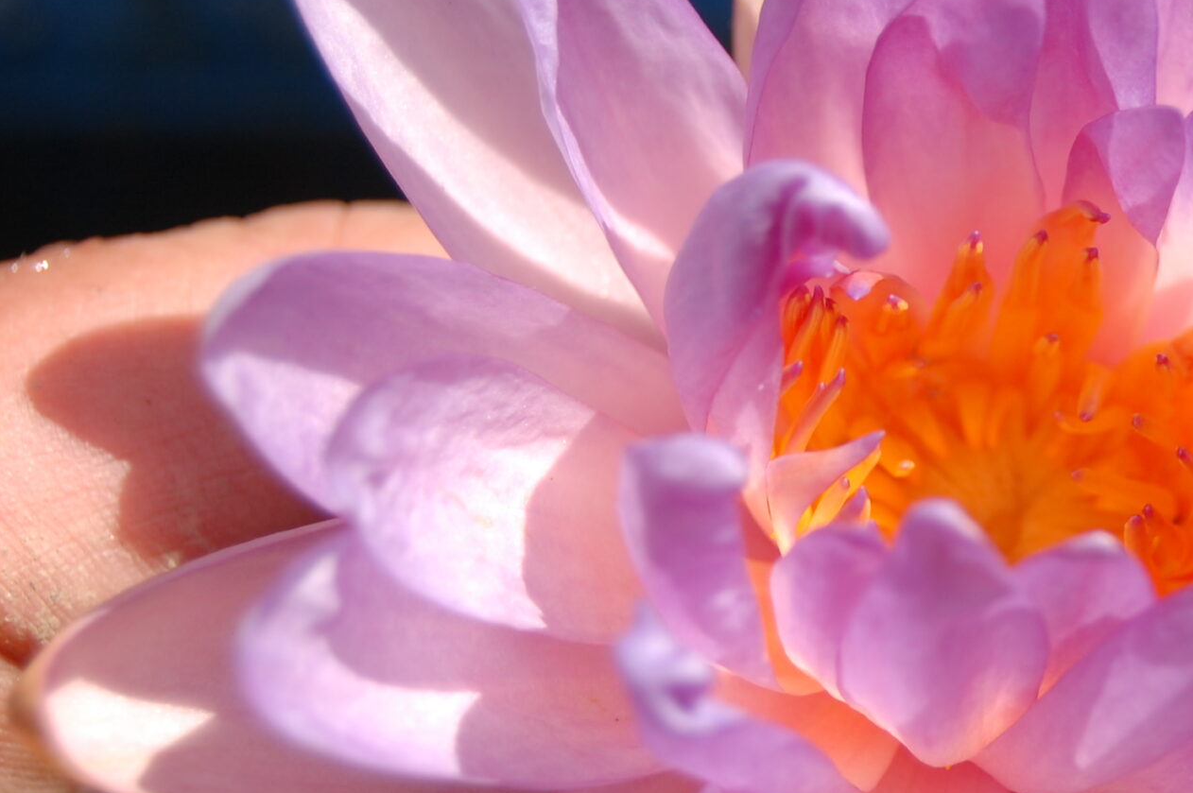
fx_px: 4834
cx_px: 1179
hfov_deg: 13.9
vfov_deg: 9.4
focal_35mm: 146
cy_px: 353
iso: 200
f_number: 5.6
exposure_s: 1/500
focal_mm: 48
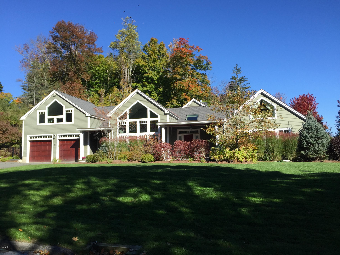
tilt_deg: +4.6
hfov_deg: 61.7
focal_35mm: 29
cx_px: 170
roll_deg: +0.1
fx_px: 285
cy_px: 128
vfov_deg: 48.2
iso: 32
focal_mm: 4.15
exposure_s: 1/1163
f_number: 2.2
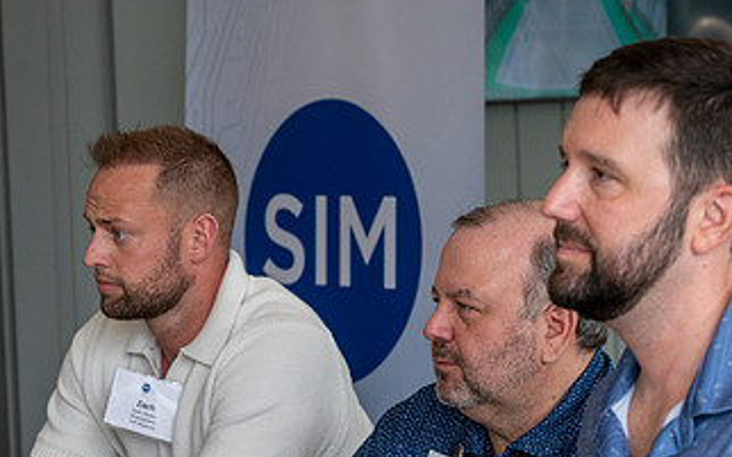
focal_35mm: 137
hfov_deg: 15.3
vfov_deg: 9.6
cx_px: 408
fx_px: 2732
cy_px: 251
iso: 1000
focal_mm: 70
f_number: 5
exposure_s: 1/400
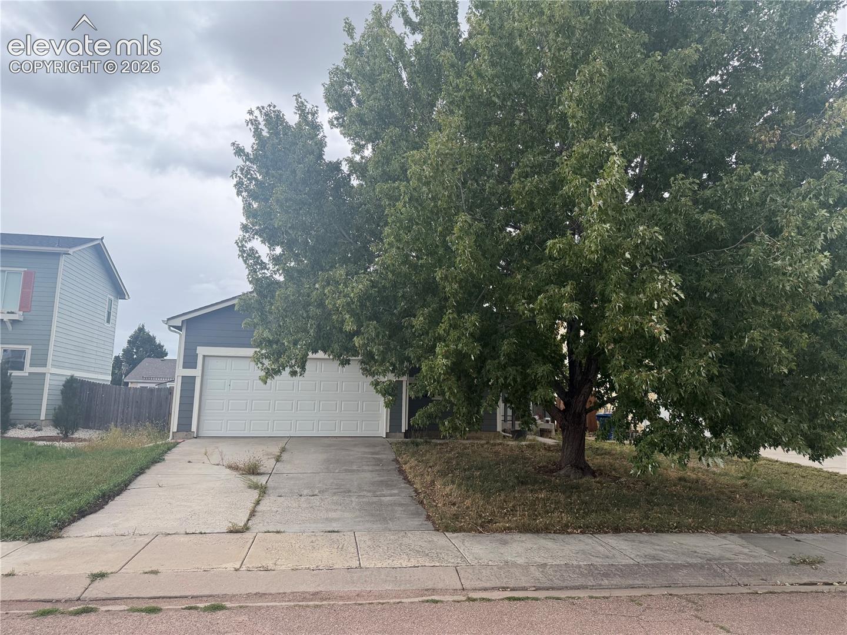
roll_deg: -1.4
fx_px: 587
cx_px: 424
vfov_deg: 56.8
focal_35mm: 24
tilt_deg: +9.8
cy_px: 318
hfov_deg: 71.6
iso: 100
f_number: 1.78
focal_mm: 6.76
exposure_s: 1/1553
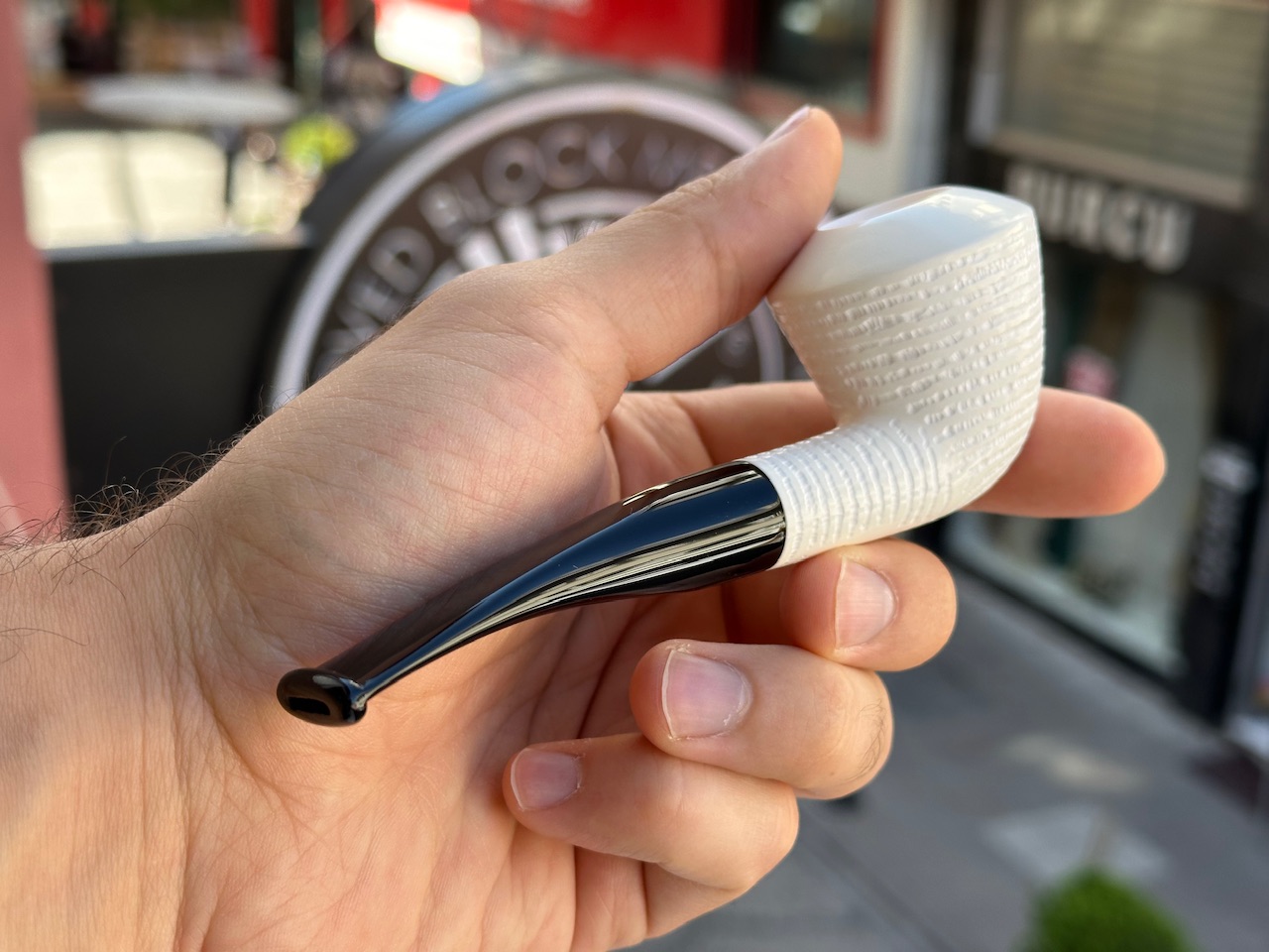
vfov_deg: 30.3
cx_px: 634
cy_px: 476
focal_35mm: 48
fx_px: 1760
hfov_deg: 39.7
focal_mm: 6.86
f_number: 1.78
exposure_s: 1/480
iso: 64
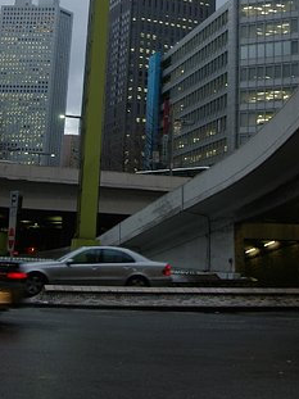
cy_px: 73
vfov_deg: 32.7
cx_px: 177
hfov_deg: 25.6
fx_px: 657
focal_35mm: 57
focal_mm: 24
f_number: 4.5
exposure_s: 1/20
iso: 200
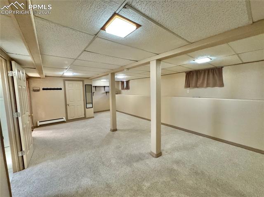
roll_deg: +1.1
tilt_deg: -3.6
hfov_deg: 102.1
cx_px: 132
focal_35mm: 14
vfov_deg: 85.6
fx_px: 107
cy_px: 98
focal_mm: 2.22
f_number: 2.2
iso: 800
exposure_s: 1/60
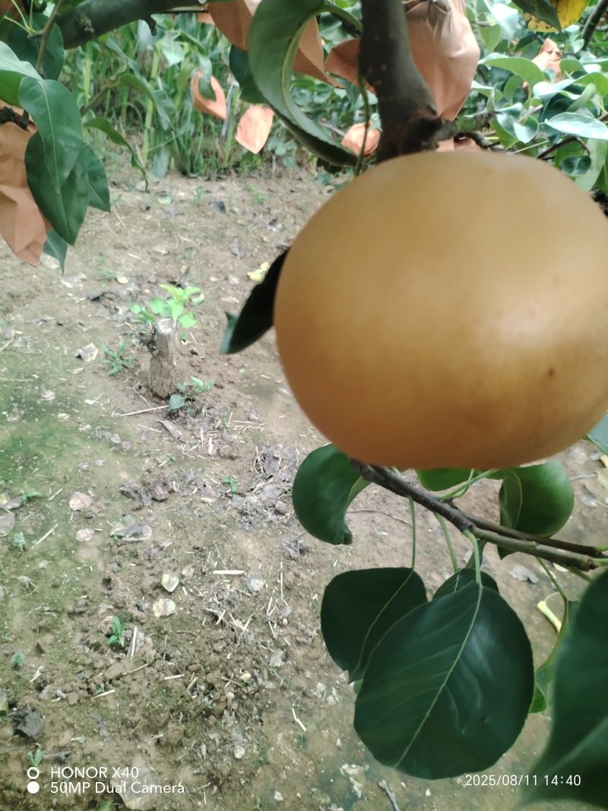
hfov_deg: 53.1
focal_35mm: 26
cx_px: 304
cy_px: 406
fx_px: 609
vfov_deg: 67.3
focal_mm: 4.25
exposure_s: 1/50
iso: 256
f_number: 1.8
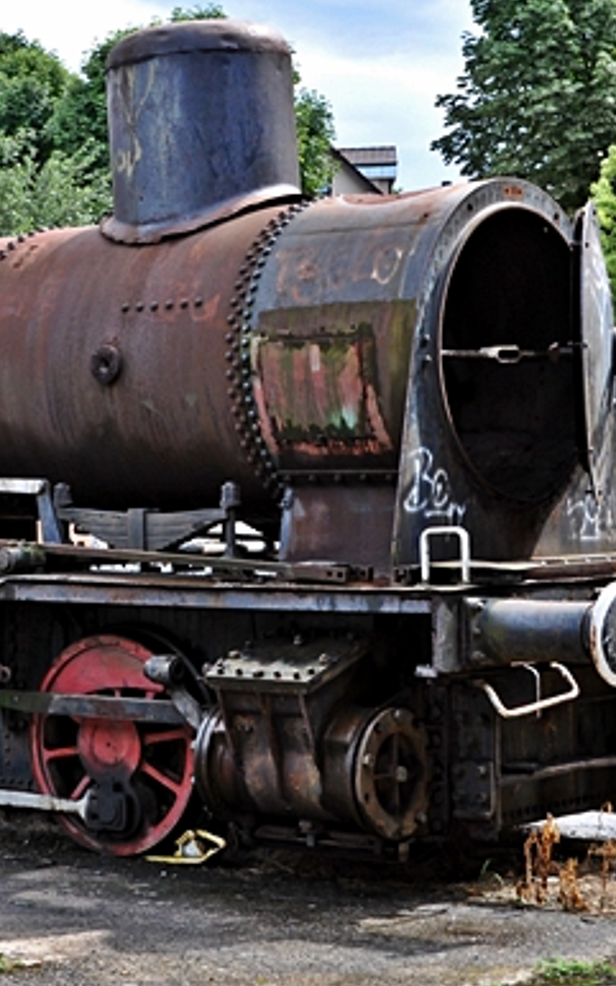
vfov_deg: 21.9
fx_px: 2554
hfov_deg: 13.6
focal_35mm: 95
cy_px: 420
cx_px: -3
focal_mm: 30
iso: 200
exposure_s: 1/125
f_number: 9
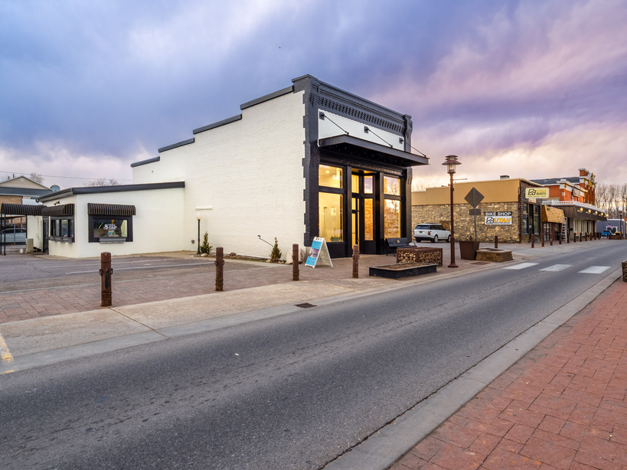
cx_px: 327
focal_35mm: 20
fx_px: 362
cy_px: 233
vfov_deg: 66.0
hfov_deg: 81.7
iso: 200
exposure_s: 1/80
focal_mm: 8
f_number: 8
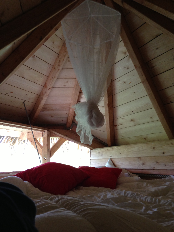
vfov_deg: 55.4
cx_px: 87
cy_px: 116
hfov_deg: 42.9
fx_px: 221
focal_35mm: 33
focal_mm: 4.13
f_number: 2.4
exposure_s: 1/20
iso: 125
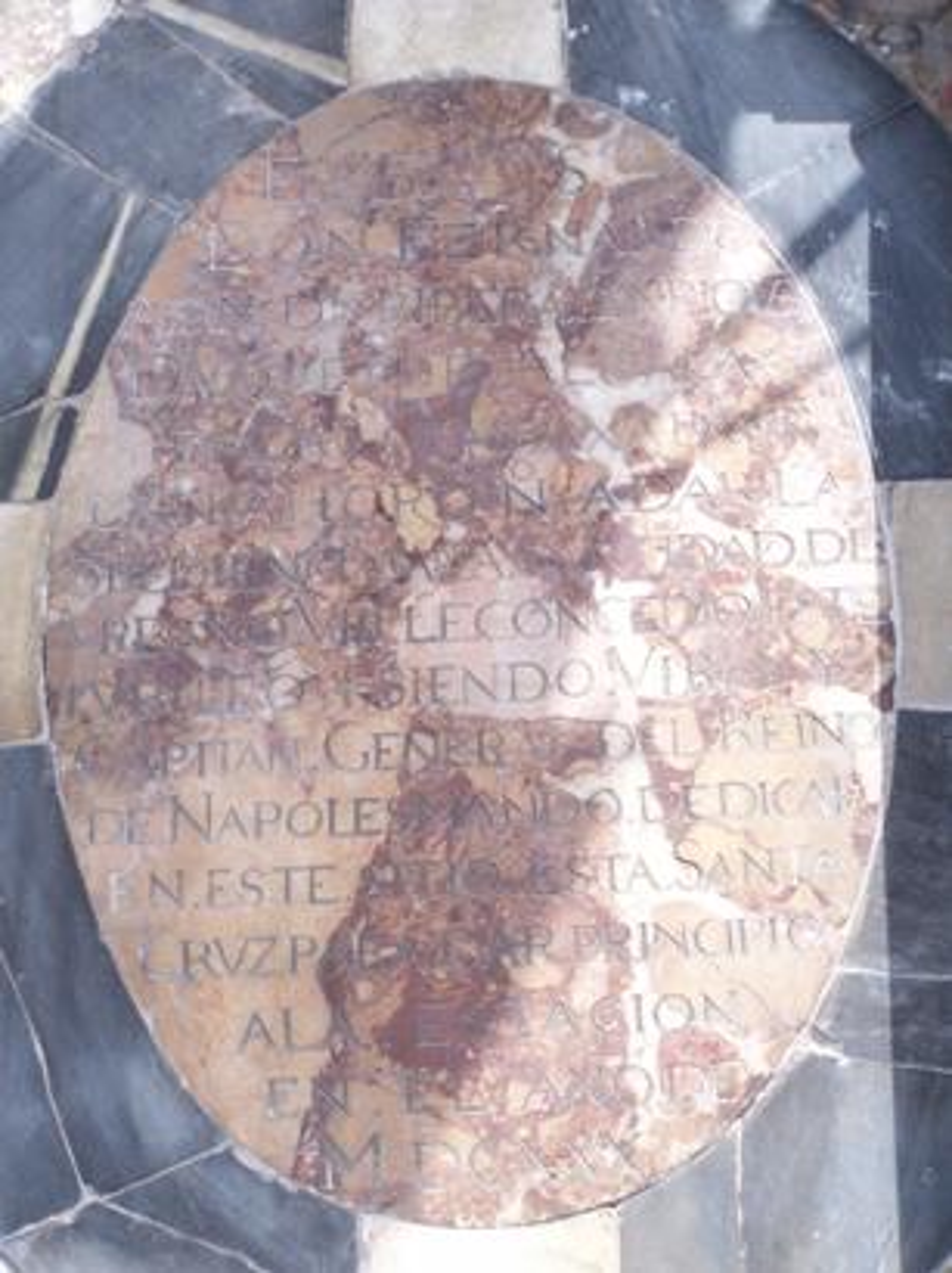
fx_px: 3854
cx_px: 476
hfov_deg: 14.1
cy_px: 636
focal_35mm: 105
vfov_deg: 18.7
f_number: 3.2
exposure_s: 1/640
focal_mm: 17.5
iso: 80
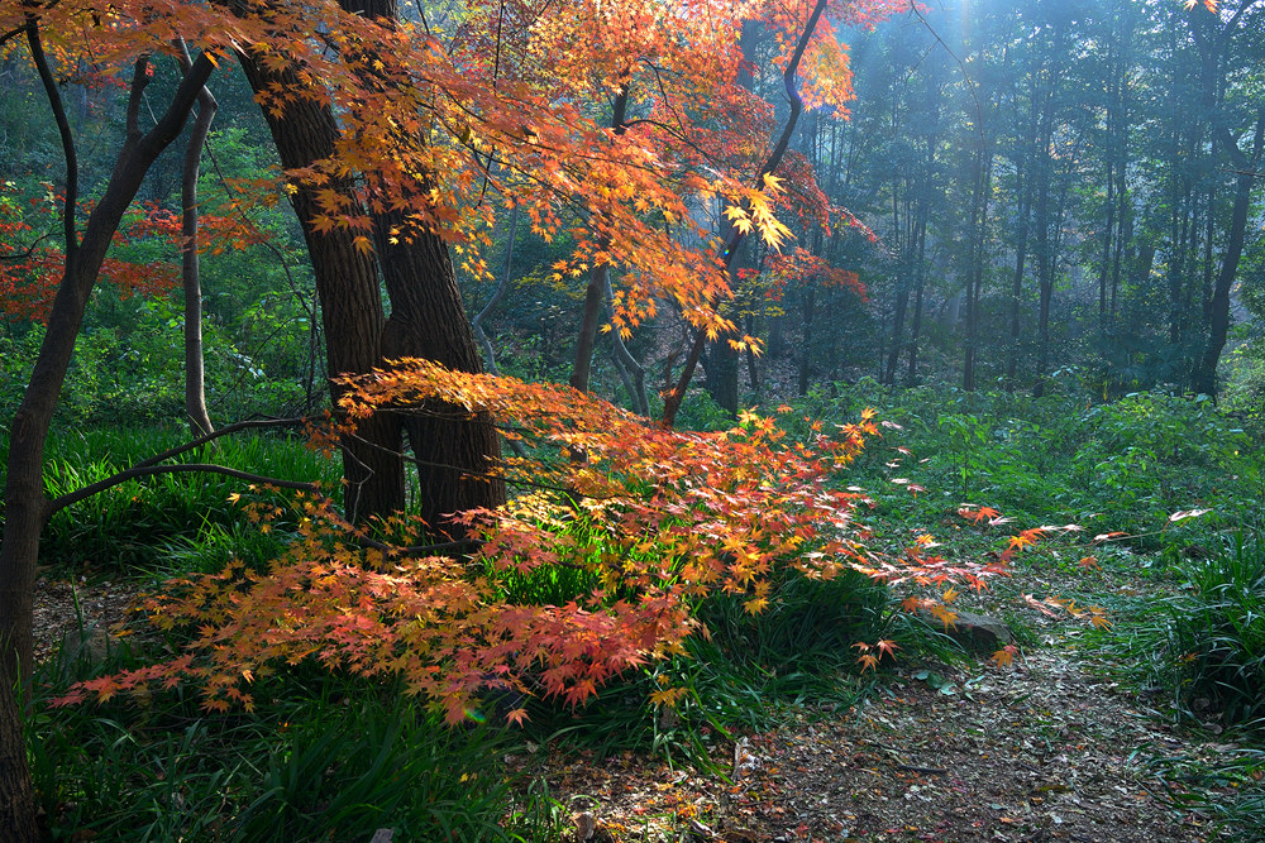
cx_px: 632
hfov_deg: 67.4
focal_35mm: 27
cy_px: 422
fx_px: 949
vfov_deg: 47.9
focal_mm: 18
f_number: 8
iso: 200
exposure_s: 1/45
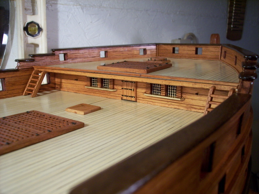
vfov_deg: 36.8
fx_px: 292
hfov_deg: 47.9
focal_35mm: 39
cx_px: 130
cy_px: 97
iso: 140
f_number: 3.4
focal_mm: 8
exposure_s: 1/30
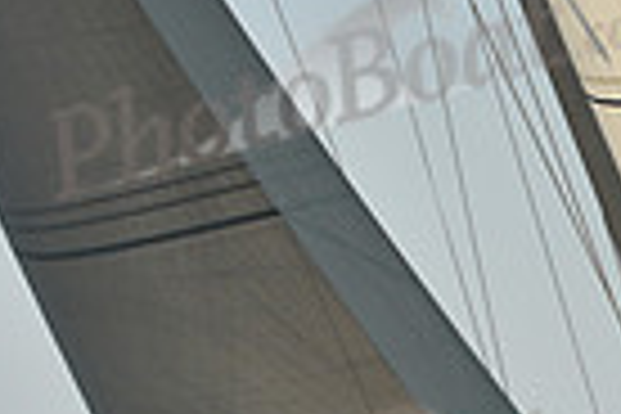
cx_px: 918
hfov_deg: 6.9
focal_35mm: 294
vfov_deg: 4.6
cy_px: 668
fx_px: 5071
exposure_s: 1/640
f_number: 5.6
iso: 250
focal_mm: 70
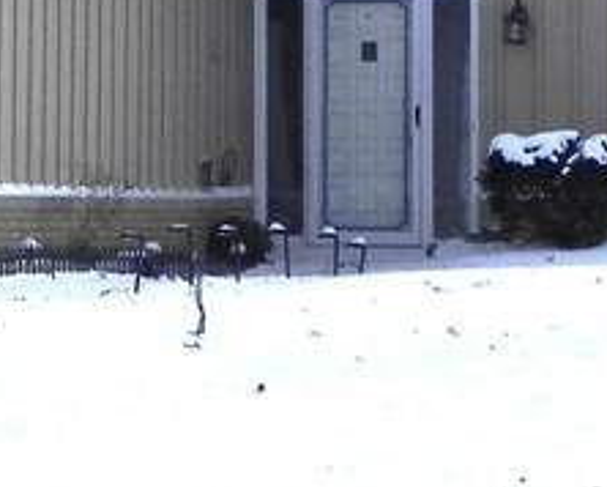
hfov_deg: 9.3
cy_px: 4
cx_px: 159
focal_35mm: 207
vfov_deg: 7.5
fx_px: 3722
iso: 160
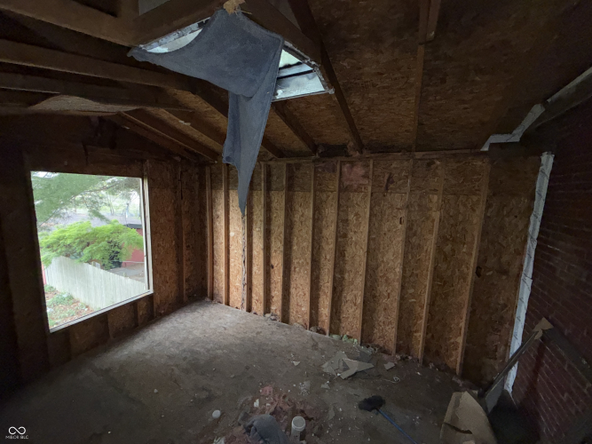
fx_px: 239
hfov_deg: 102.1
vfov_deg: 85.7
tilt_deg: -7.9
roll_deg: -1.7
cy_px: 222
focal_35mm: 14
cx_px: 296
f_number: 2.2
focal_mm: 2.22
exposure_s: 1/60
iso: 160
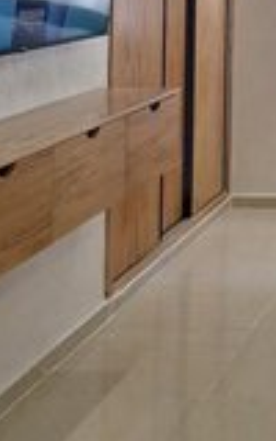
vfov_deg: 25.4
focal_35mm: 73
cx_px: 464
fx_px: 879
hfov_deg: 15.8
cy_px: -83
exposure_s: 1/100
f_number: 1.8
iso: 40
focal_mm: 5.54
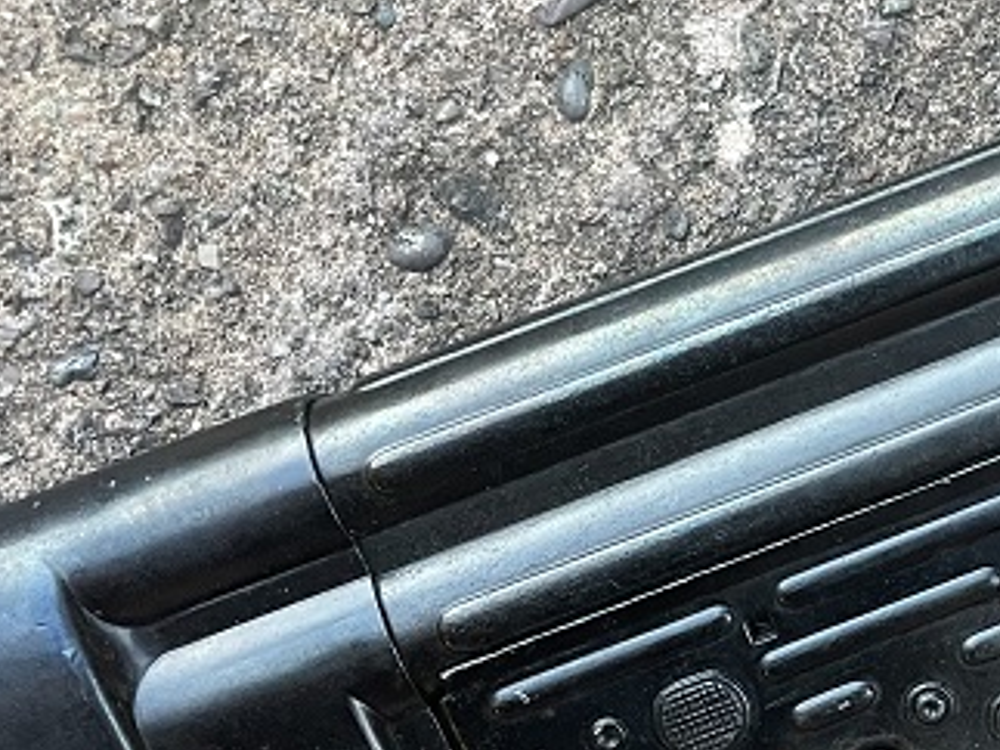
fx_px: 2166
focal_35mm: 75
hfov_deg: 24.1
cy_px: 451
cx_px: 1130
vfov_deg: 19.6
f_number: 1.6
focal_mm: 4.2
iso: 160
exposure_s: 1/50
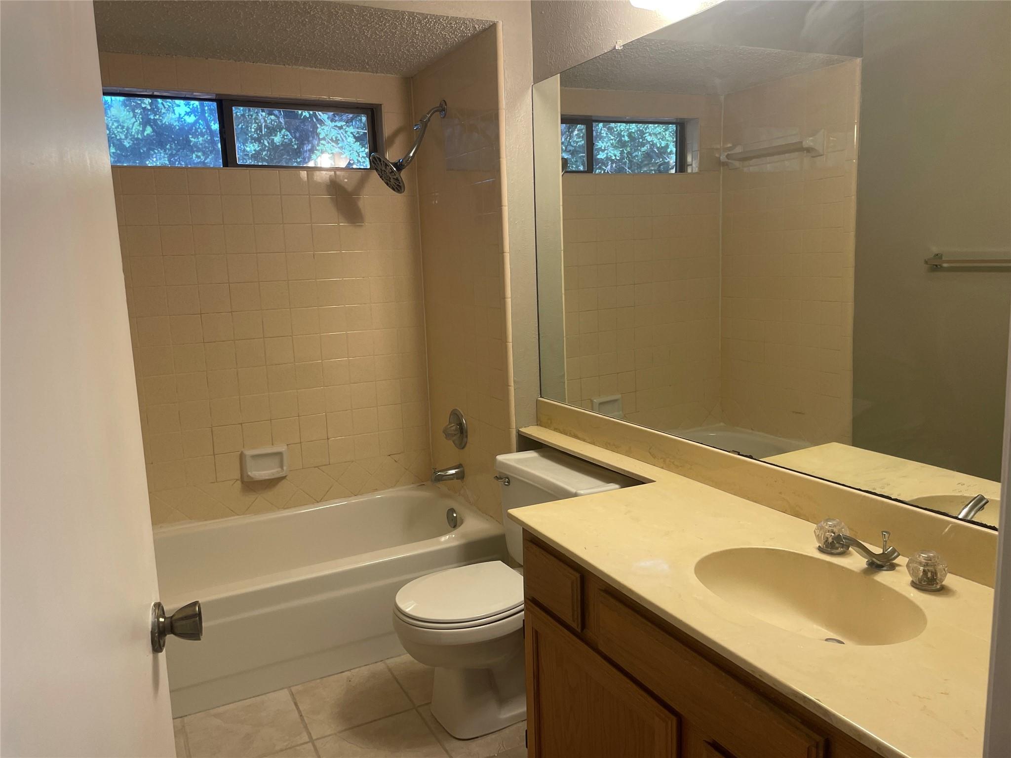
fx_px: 759
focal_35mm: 26
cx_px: 506
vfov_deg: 53.1
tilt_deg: -9.3
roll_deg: +2.5
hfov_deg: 67.3
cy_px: 379
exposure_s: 1/60
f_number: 1.6
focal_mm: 4.2
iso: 64
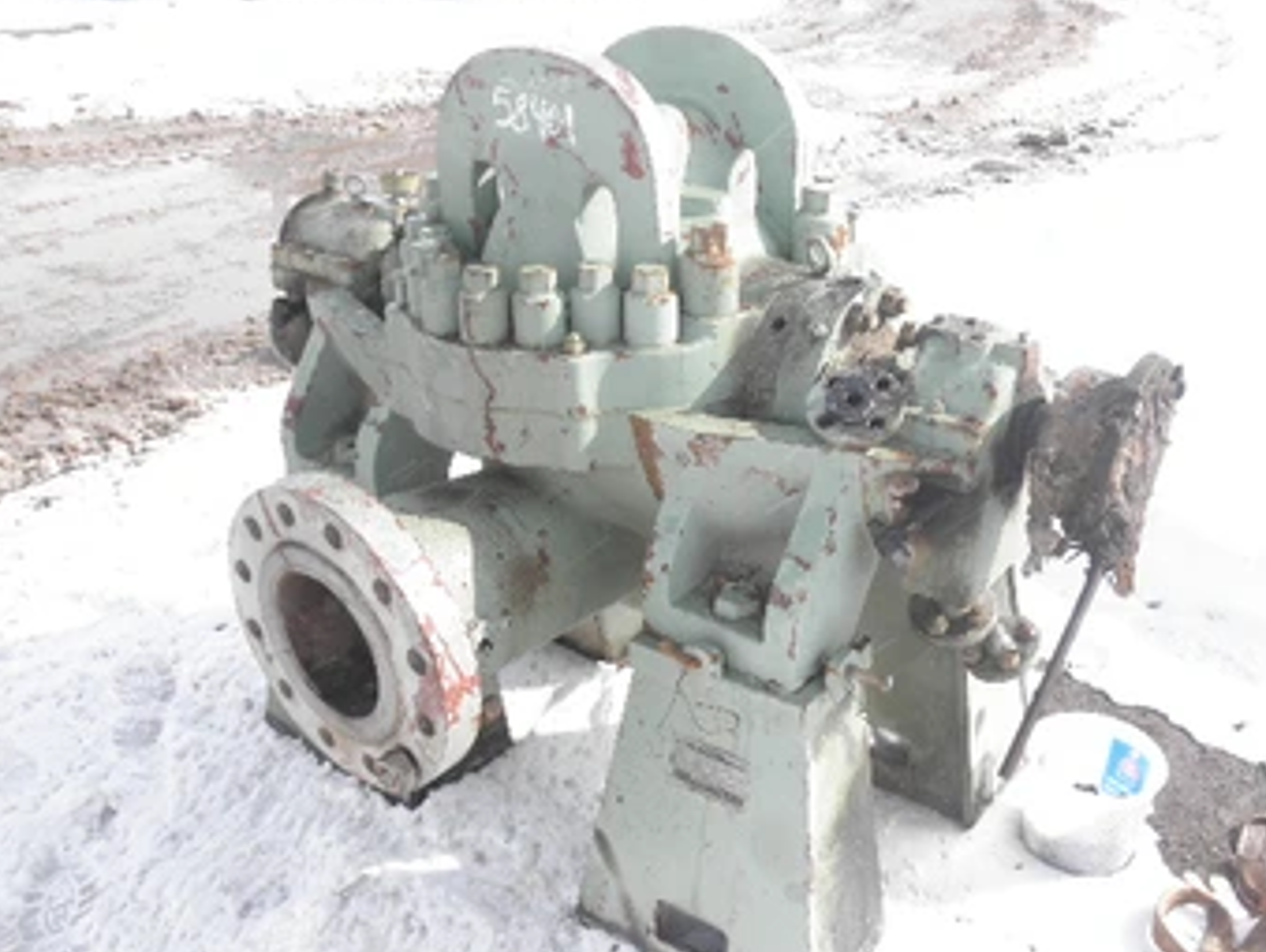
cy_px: 519
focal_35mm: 33
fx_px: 1208
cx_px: 706
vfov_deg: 43.0
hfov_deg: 55.2
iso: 64
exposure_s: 1/60
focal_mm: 5
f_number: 8.5
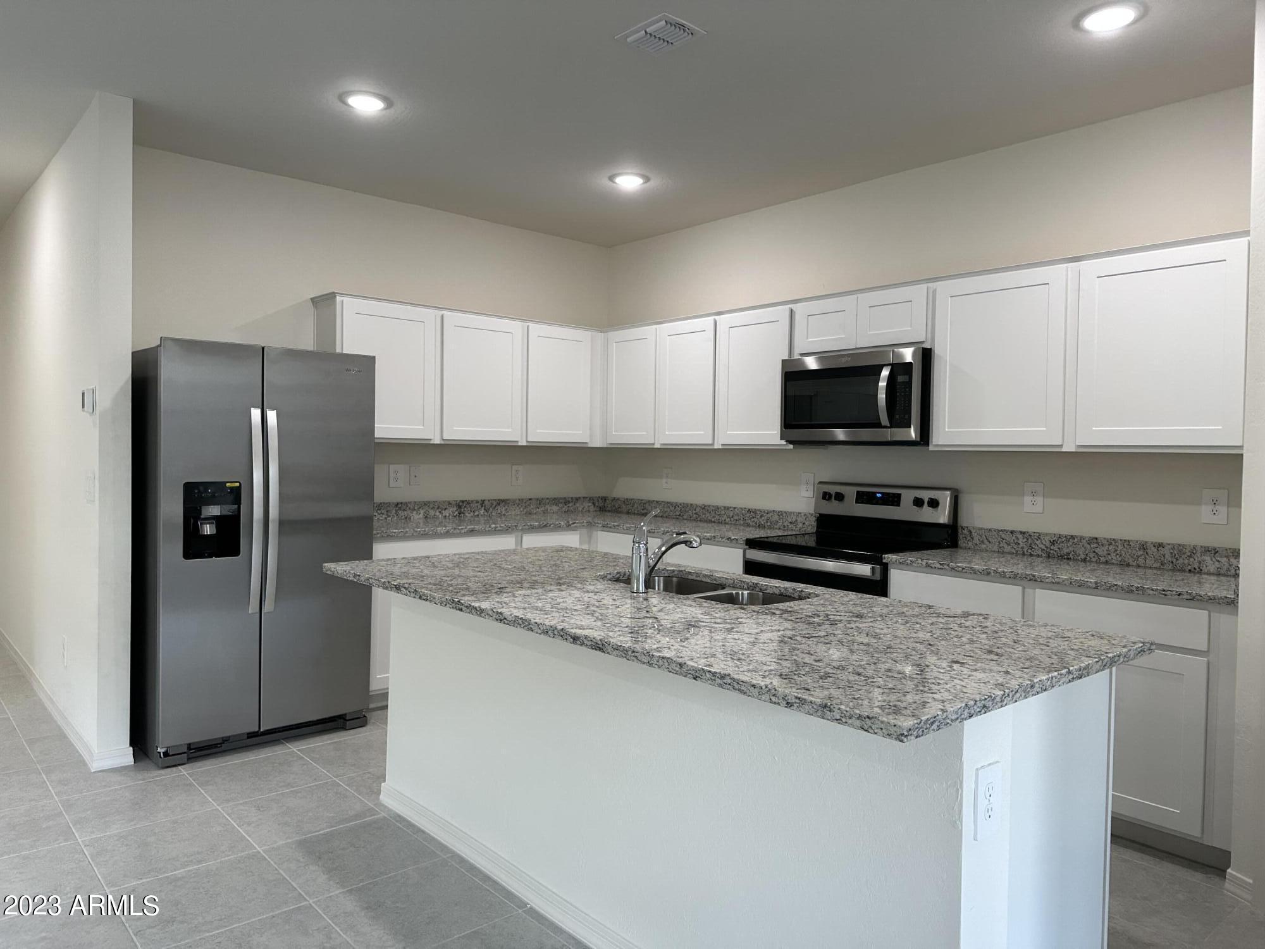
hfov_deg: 71.6
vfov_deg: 56.8
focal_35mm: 24
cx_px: 632
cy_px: 474
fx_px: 877
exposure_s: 1/120
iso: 125
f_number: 1.78
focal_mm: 6.86
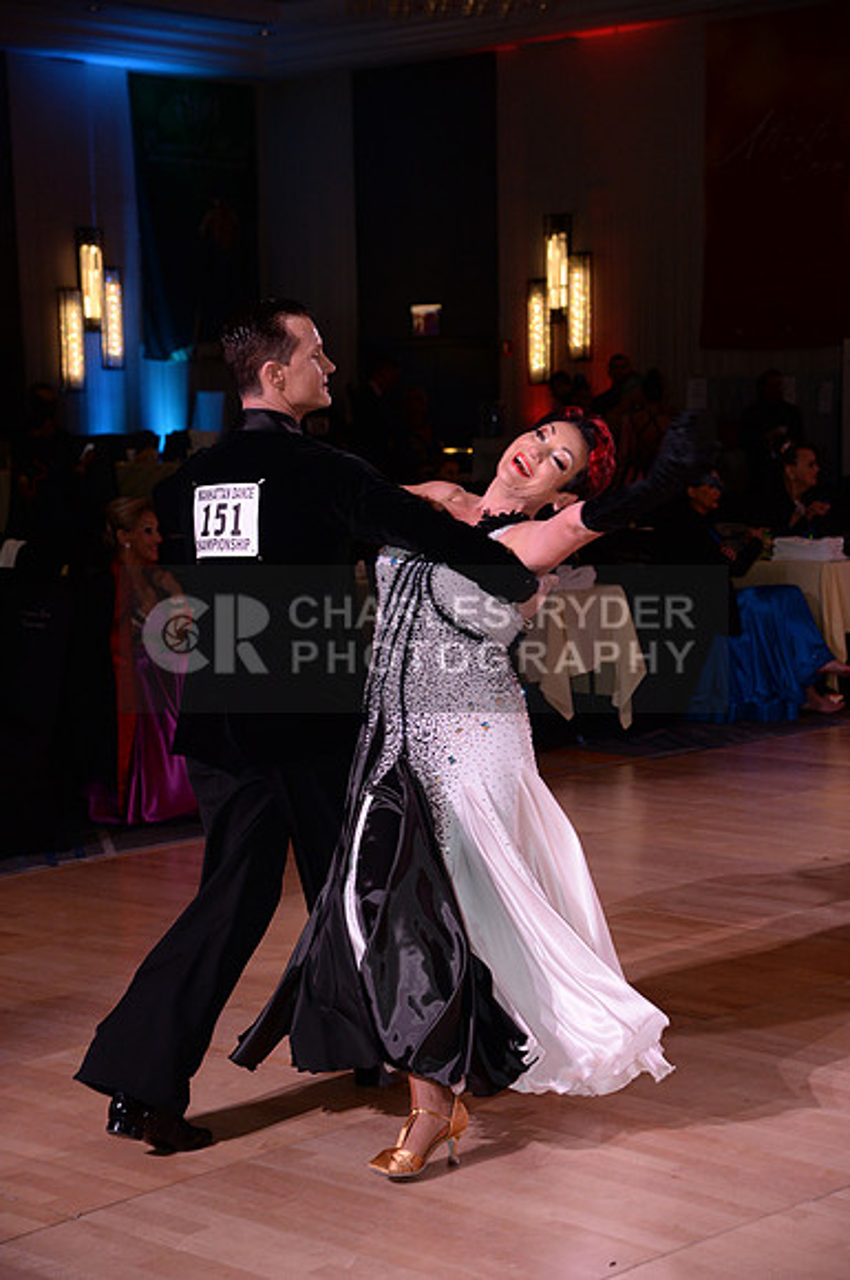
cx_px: 425
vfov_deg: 26.0
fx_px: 2771
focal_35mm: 78
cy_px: 640
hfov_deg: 17.4
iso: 2000
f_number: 5.6
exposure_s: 1/250
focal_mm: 78
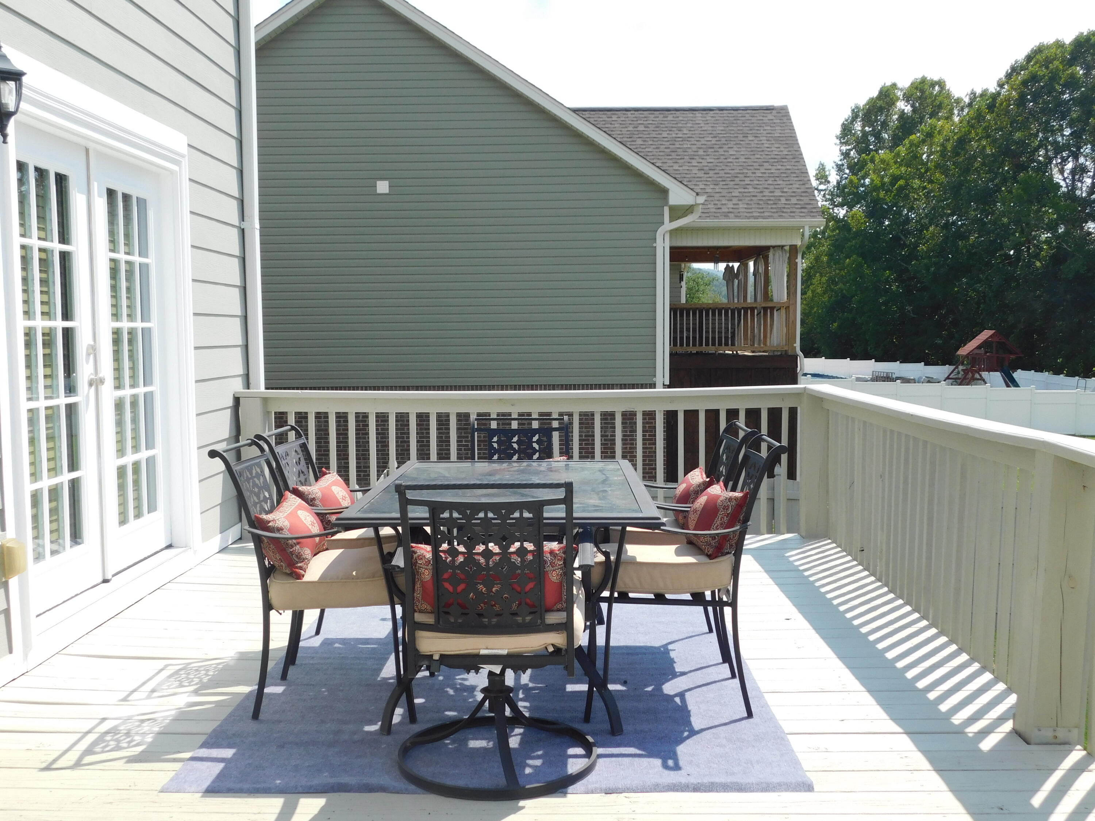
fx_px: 1139
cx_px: 548
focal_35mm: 36
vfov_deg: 39.7
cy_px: 410
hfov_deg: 51.4
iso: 125
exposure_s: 1/800
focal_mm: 6.3
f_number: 3.5
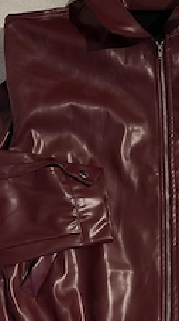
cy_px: 191
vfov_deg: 41.2
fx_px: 424
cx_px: 154
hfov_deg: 23.4
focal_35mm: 50
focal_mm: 5.1
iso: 500
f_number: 1.6
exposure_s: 1/33
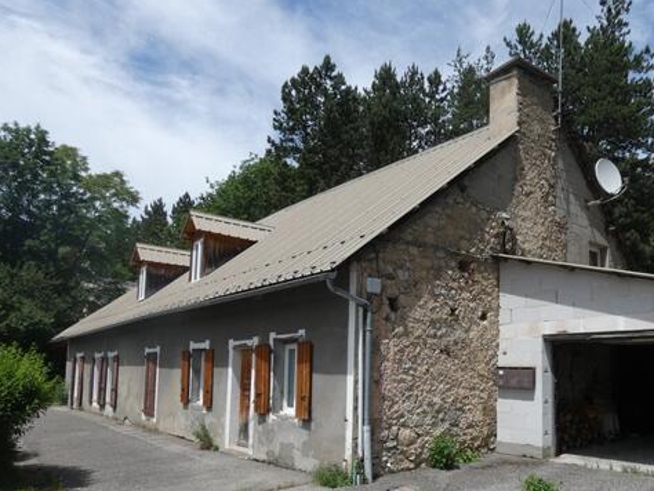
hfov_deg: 63.7
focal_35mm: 27
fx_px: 510
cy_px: 327
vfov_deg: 50.5
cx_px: 433
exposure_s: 1/1000
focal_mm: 3.6
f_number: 3.5
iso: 80
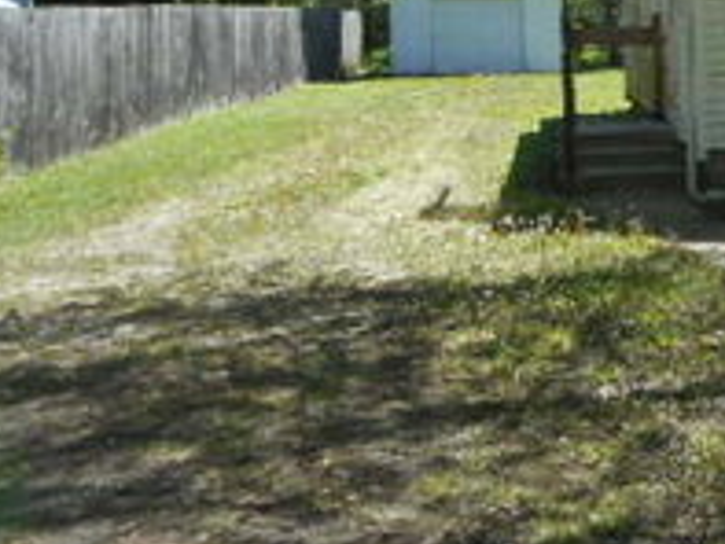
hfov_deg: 27.9
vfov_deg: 22.3
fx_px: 1362
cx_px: 736
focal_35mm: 65
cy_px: 96
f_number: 3.7
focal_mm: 4.5
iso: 80
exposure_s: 1/320
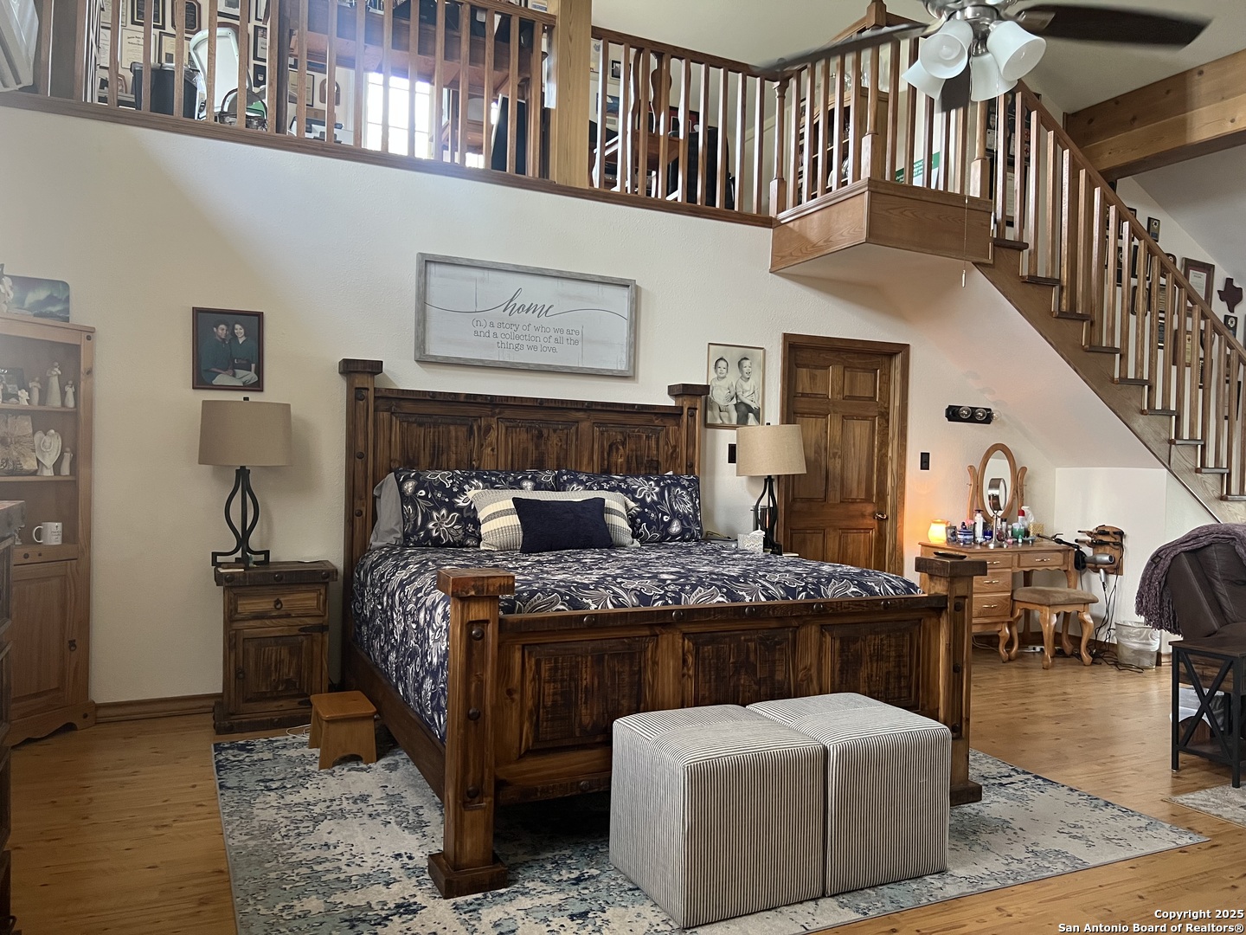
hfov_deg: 67.3
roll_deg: -2.1
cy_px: 468
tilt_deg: -0.4
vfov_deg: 53.1
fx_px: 936
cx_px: 623
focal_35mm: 26
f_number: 1.5
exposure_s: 1/60
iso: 200
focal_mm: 5.7
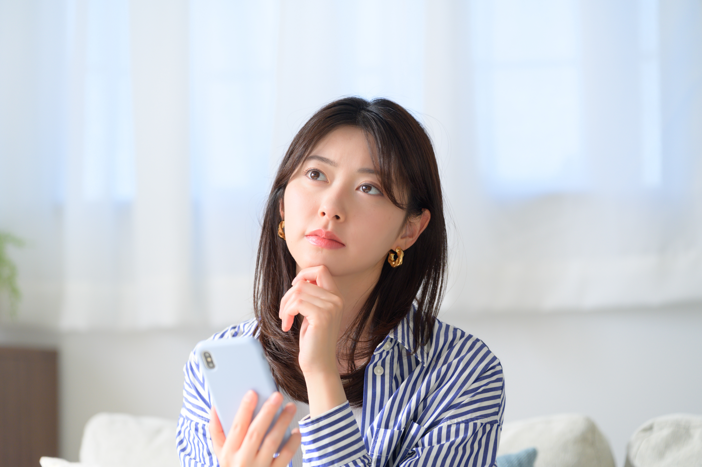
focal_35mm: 116
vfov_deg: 11.8
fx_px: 2260
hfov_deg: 17.7
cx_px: 351
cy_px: 234
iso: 100
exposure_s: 1/250
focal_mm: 116
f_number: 3.2
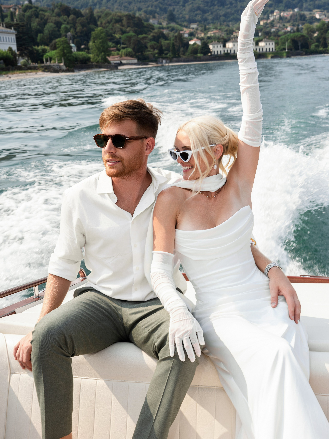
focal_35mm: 38
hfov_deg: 37.7
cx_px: 164
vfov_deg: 48.9
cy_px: 202
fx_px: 482
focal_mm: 35
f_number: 7.1
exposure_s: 1/200
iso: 80
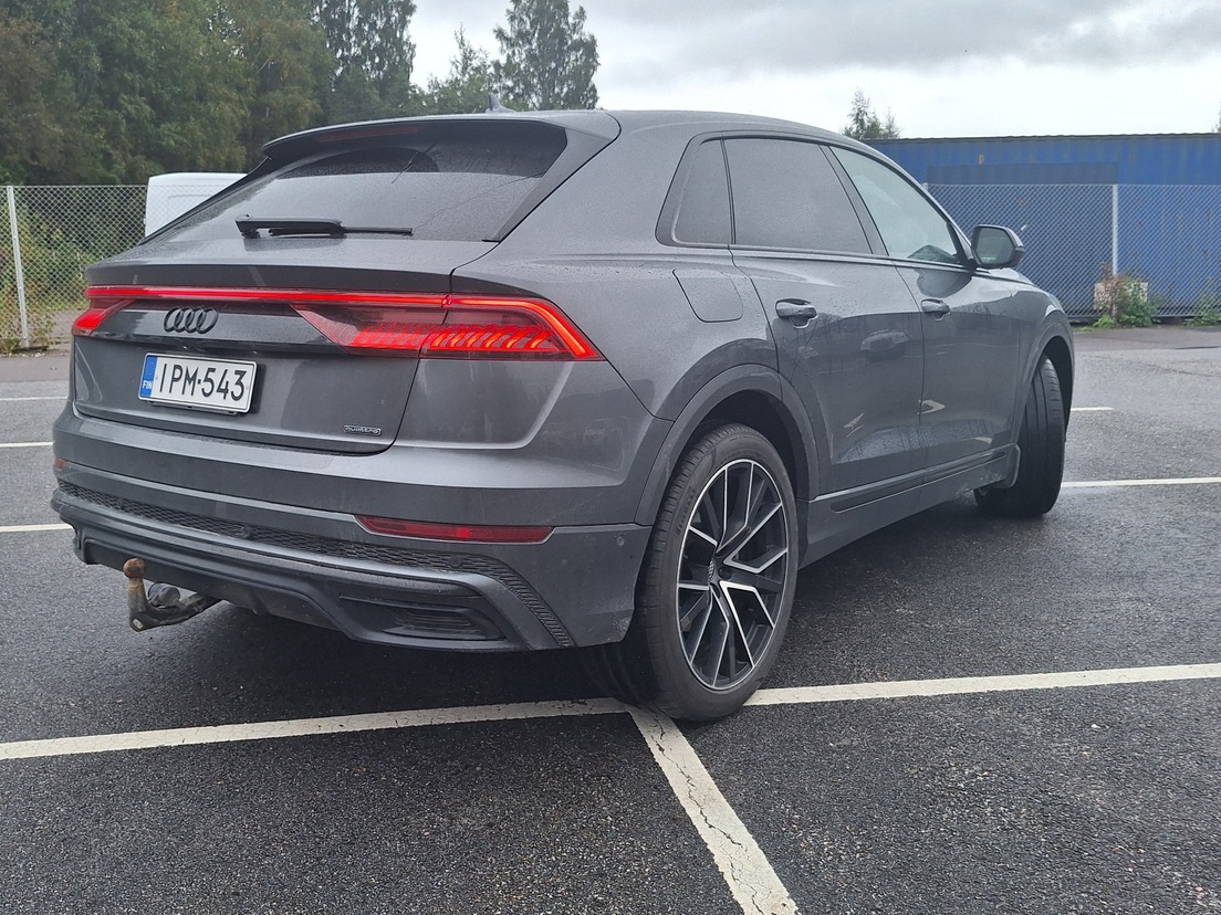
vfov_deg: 46.8
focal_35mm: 30
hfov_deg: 59.8
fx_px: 1058
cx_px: 547
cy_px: 428
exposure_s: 1/337
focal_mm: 5.54
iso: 40
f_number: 1.8
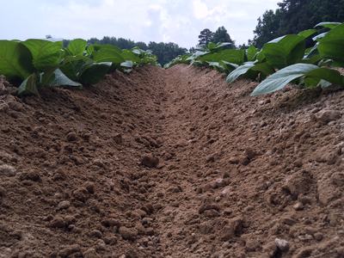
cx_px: 172
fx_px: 298
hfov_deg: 60.0
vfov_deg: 46.8
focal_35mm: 30
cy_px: 129
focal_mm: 4.12
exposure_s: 1/720
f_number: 2.2
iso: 32
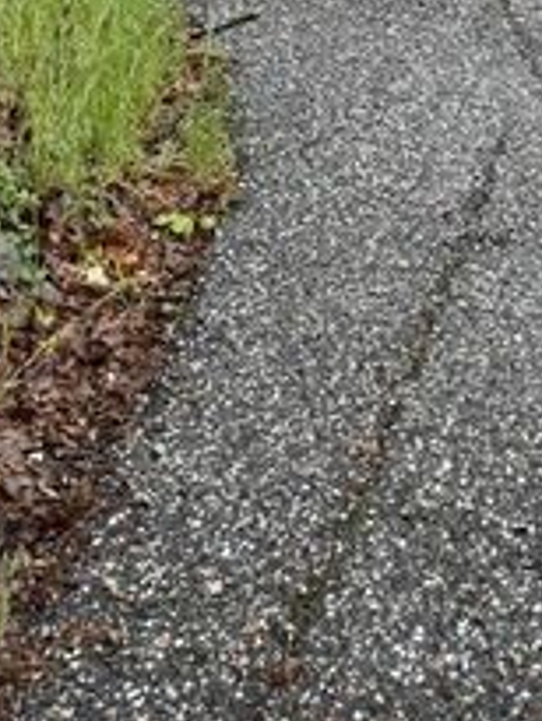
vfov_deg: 20.5
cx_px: 489
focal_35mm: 78
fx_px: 1627
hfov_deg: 18.6
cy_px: -433
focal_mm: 6.76
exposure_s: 1/671
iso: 80
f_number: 1.78
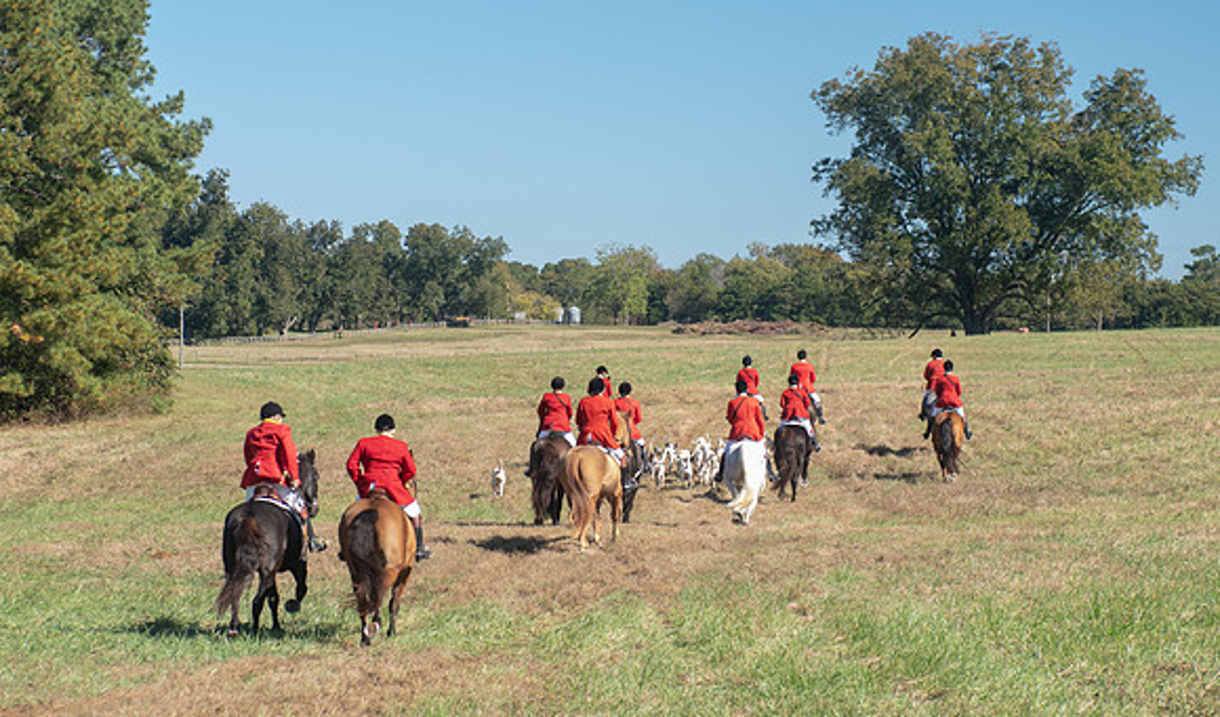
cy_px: 427
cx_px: 642
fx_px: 3742
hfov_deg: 18.5
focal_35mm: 114
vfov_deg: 10.9
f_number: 4
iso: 400
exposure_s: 1/200
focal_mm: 70
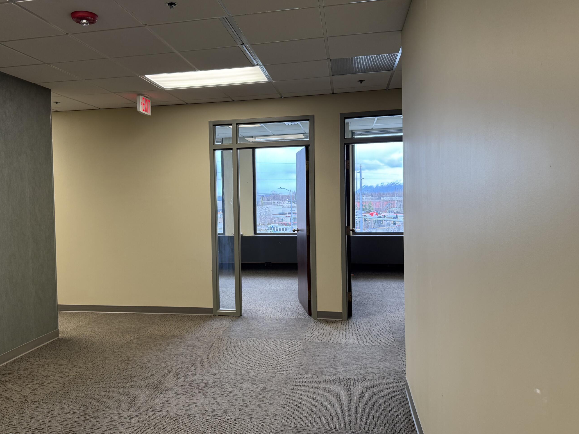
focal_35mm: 28
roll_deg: +1.1
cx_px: 242
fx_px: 468
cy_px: 209
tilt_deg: -2.1
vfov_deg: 49.7
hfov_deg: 63.1
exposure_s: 1/120
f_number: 1.78
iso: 125
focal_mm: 6.76
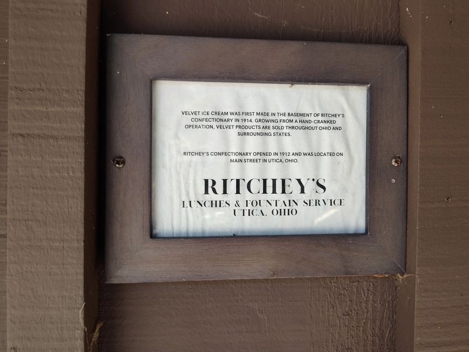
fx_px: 312
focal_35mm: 23
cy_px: 176
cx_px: 234
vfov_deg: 58.9
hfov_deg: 73.9
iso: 170
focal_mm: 5.56
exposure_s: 1/120
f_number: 1.8
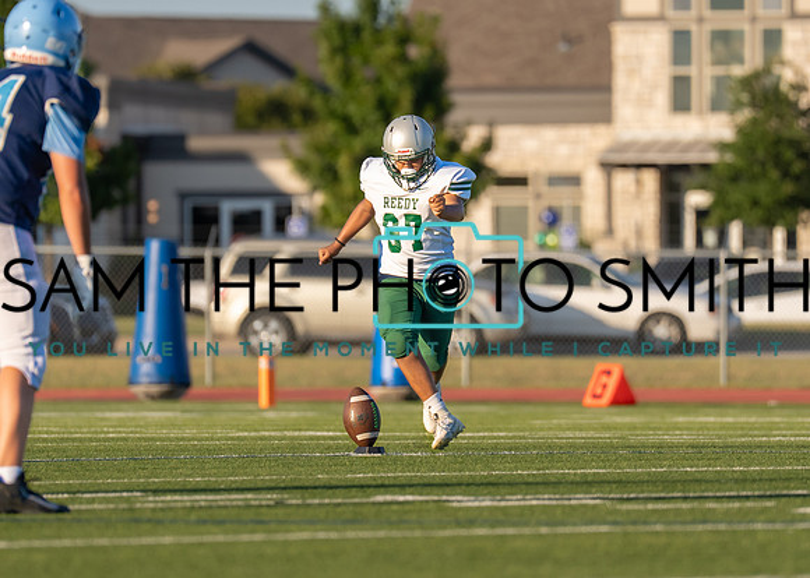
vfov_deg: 3.1
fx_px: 10728
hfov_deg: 4.3
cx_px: 441
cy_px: 274
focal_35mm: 466
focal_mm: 200
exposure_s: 1/4000
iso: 320
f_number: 2.8
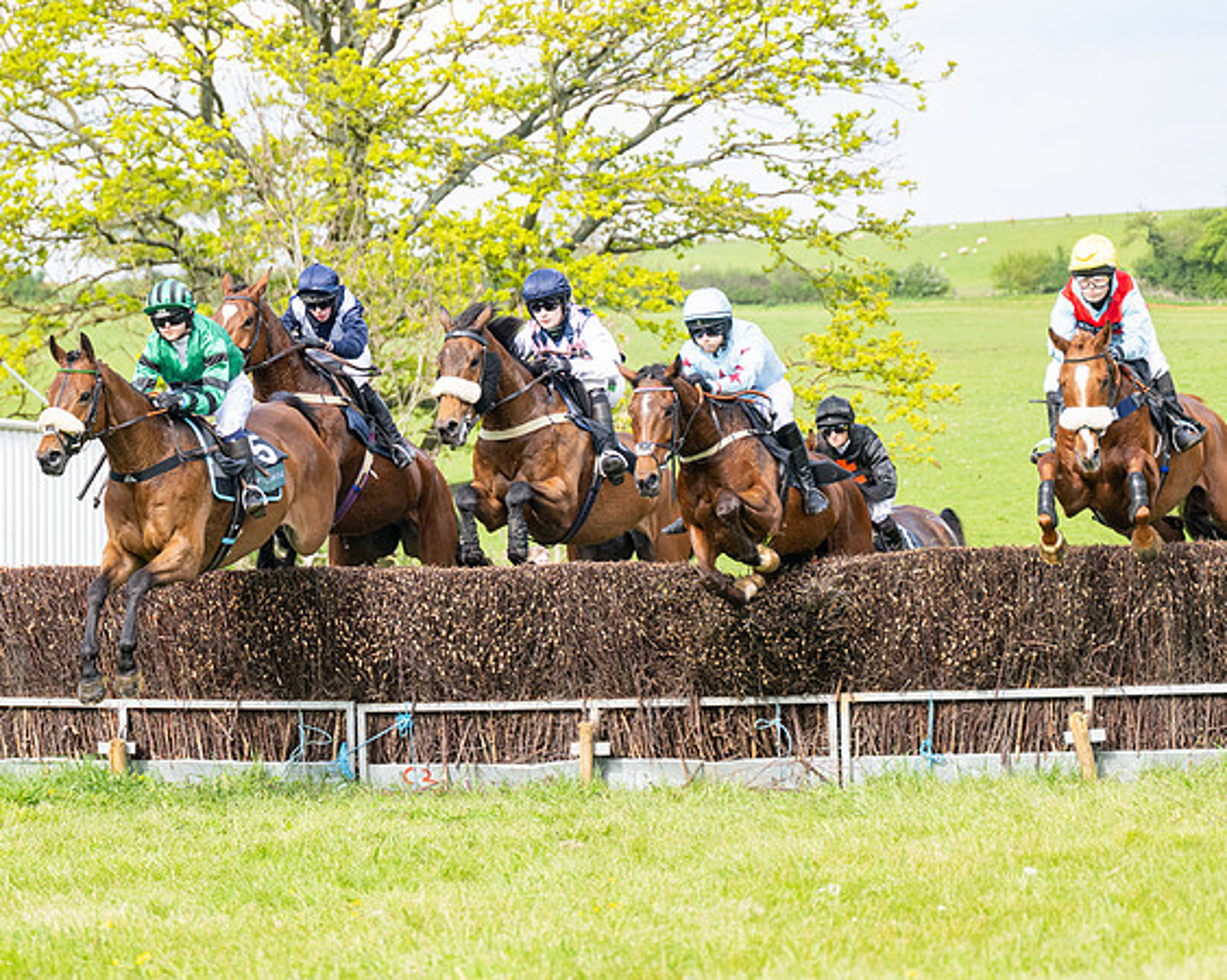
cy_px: 490
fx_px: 6012
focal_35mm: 166
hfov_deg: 11.7
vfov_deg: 9.3
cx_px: 549
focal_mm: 98
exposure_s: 1/2000
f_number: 4
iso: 400
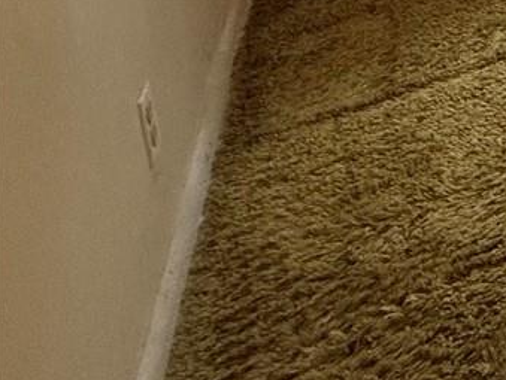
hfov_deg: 15.7
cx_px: 1188
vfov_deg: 16.7
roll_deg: -0.6
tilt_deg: -10.2
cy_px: -380
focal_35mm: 66
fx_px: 966
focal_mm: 2.22
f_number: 2.2
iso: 250
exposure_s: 1/120
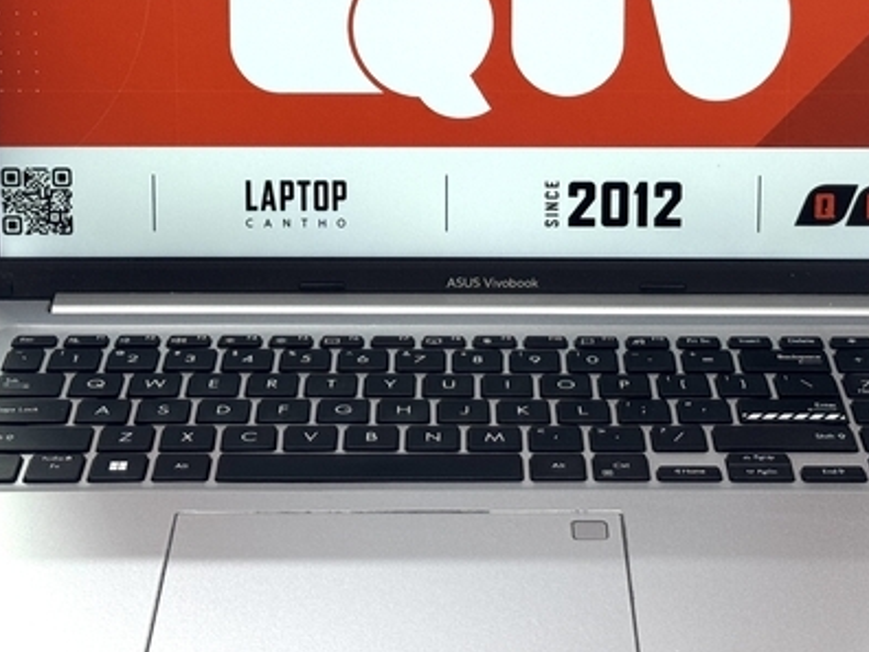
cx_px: 450
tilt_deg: -19.8
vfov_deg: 15.2
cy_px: 134
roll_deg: +0.5
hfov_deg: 20.2
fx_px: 2435
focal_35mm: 97
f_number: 1.78
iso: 50
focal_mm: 6.76
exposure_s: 1/100
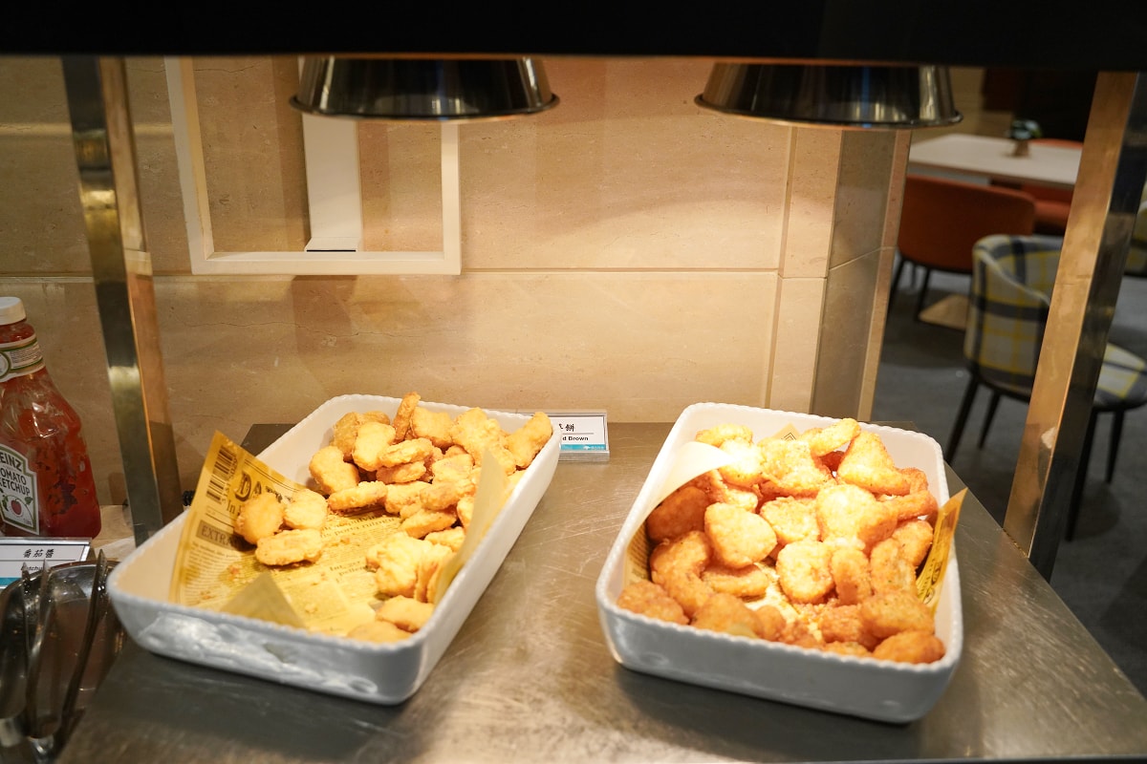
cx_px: 574
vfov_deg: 42.3
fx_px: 988
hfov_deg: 60.3
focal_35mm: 31
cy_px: 382
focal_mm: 31
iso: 1600
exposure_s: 1/160
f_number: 4
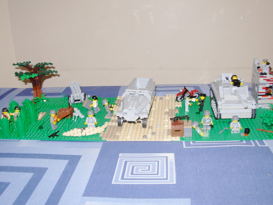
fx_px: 339
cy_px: 94
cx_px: 144
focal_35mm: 43
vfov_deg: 33.6
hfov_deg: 43.8
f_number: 2.9
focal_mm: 6.3
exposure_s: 1/22.6
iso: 79
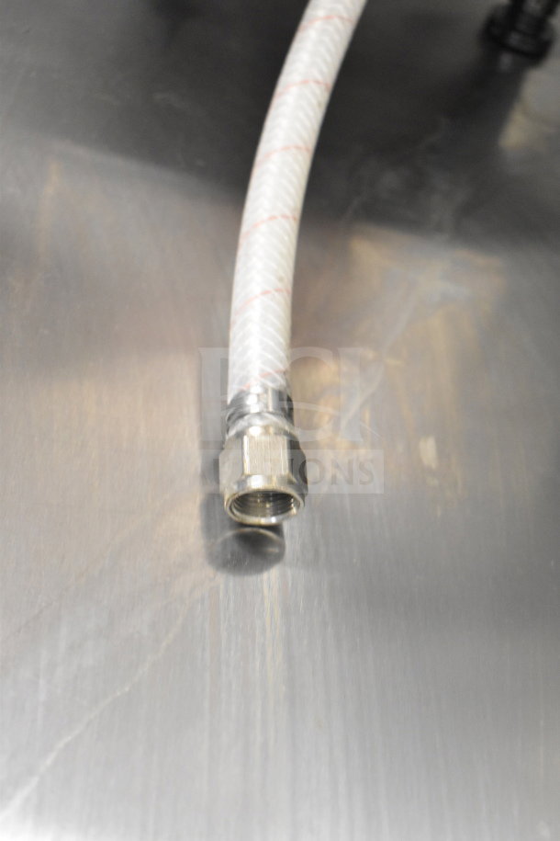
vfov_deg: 42.3
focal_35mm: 46
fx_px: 1085
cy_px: 420
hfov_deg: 28.9
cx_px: 280
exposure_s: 1/50
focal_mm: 31
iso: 4500
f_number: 4.2
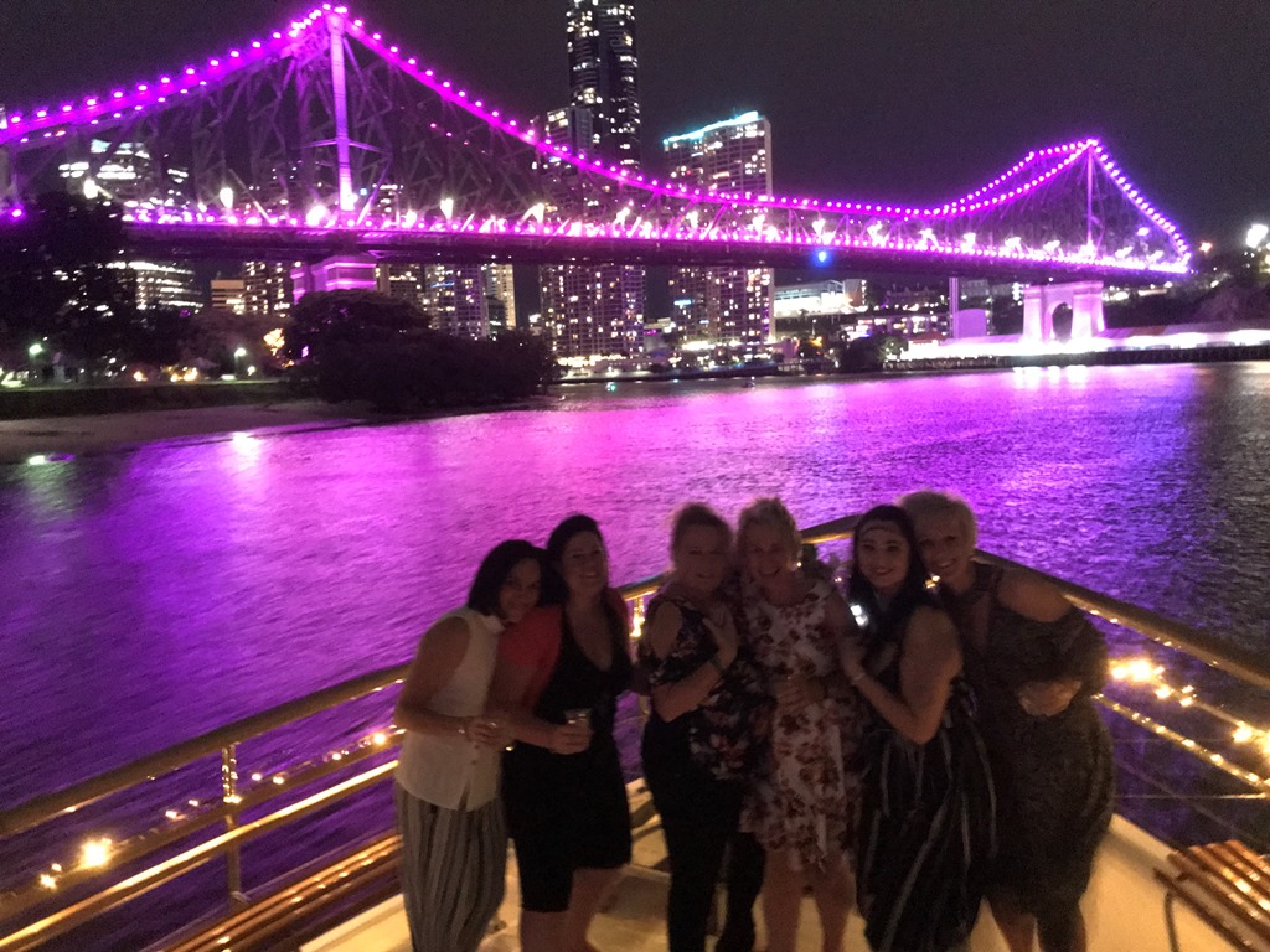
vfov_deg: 49.7
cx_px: 635
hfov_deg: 63.4
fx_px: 1027
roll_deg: +2.1
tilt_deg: -6.6
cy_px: 476
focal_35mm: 28
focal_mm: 3.99
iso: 1000
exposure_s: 1/4
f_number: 1.8
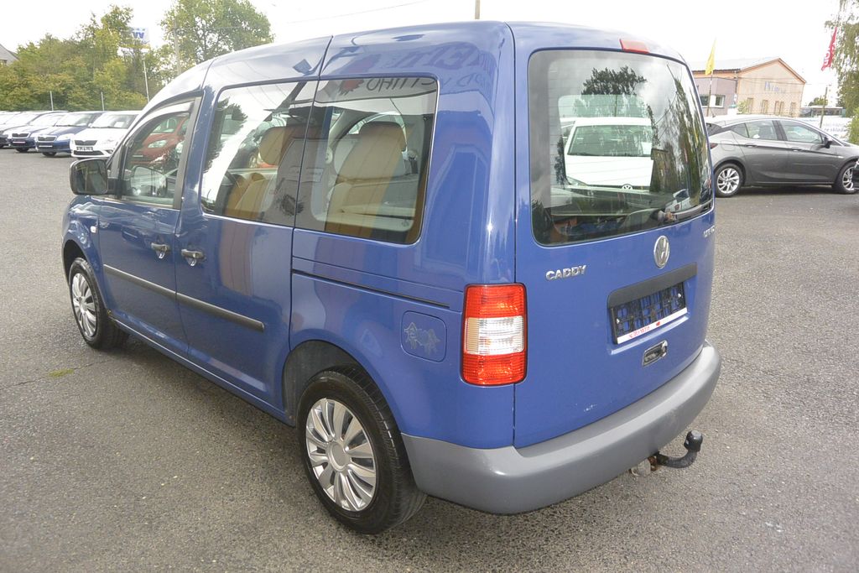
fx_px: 644
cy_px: 286
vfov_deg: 47.9
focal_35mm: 27
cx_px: 430
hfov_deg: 67.4
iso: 320
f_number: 3.5
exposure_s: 1/250
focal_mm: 10
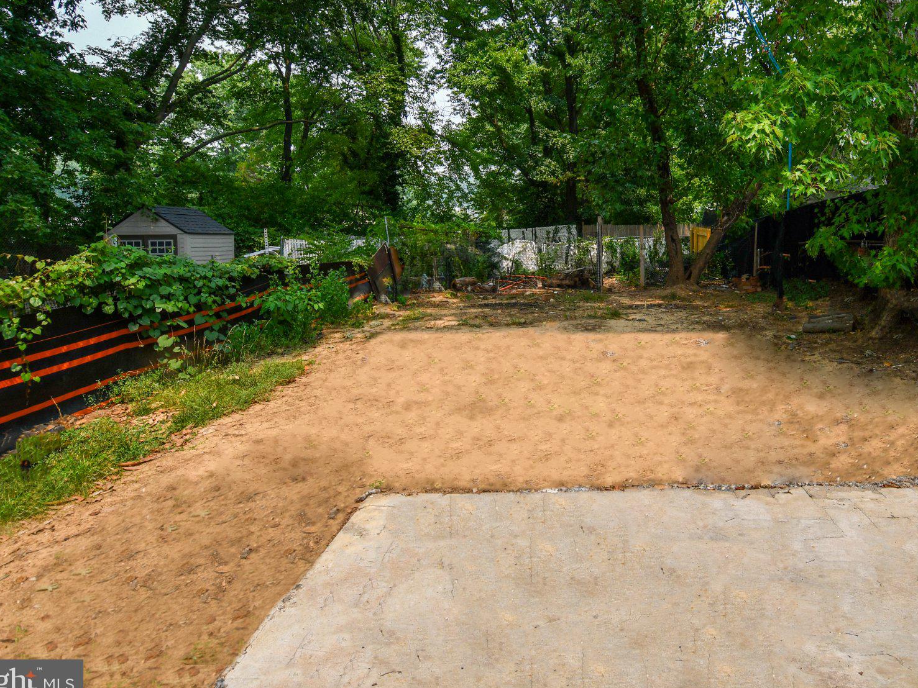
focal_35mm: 24
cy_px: 281
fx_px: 637
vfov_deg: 56.5
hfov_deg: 70.3
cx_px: 582
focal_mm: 12
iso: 100
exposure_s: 1/250
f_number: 8
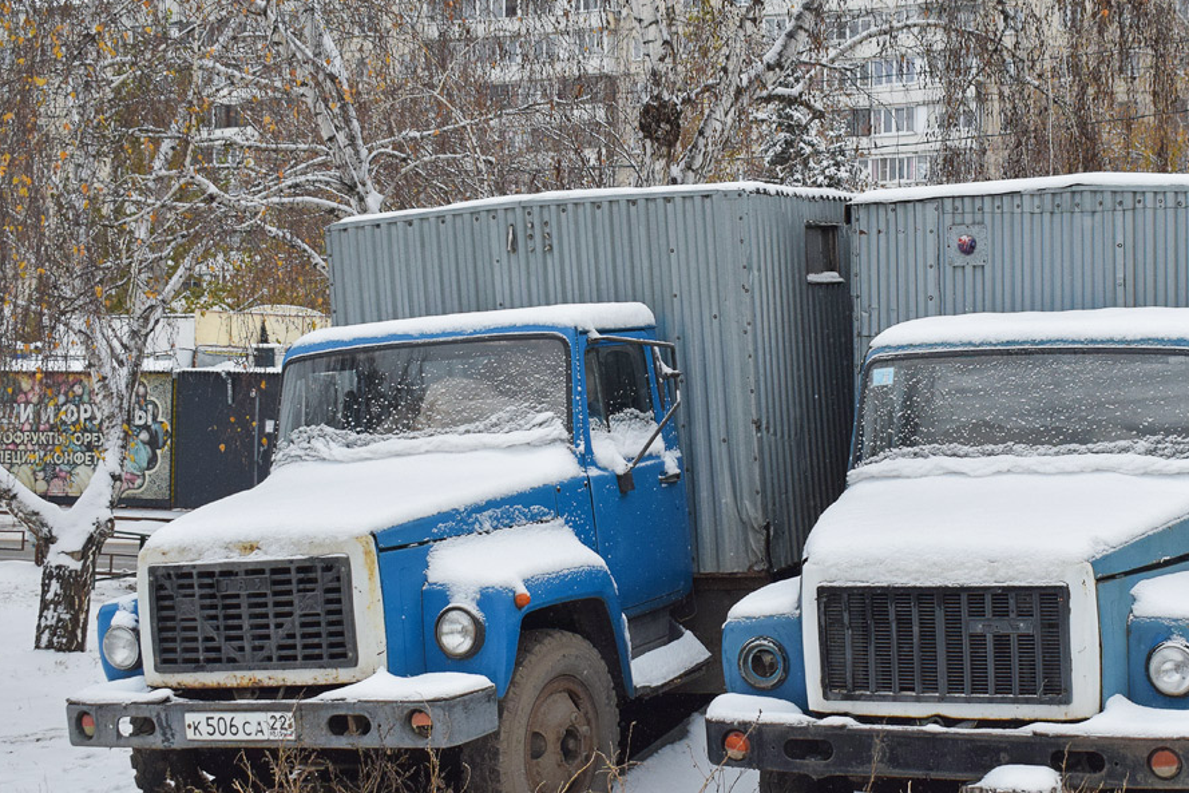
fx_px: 1806
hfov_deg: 36.2
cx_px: 752
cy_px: 408
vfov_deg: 24.8
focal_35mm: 55
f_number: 5.6
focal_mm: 27
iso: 800
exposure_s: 1/800
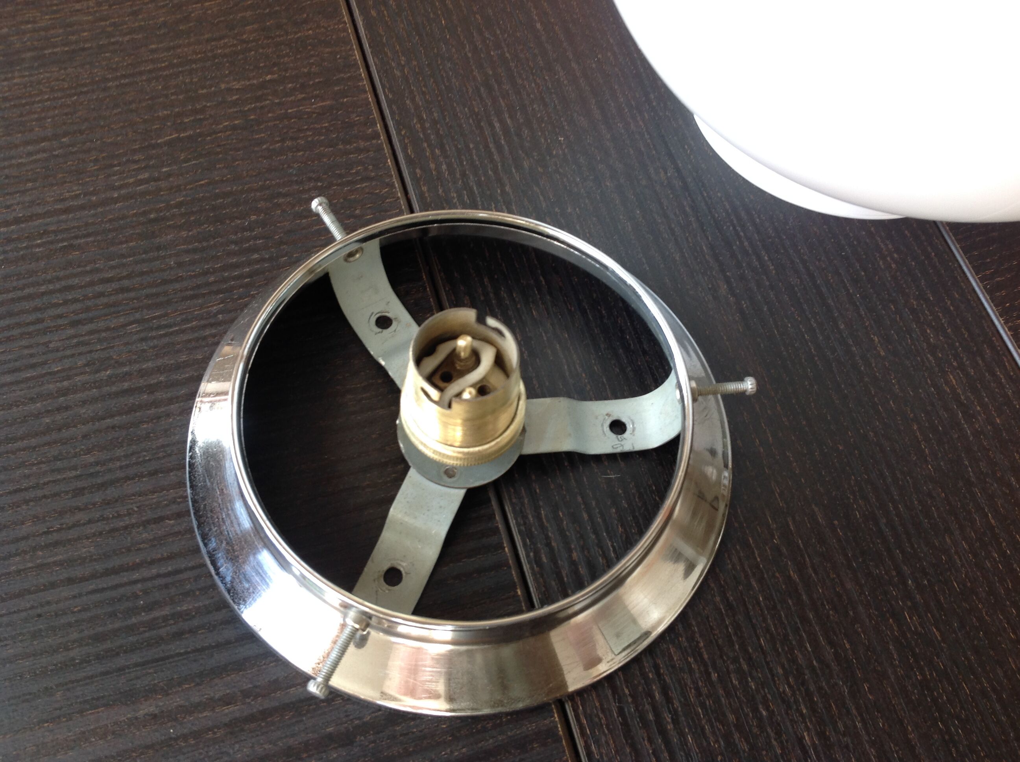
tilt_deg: -63.7
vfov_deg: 40.6
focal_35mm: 35
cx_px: 510
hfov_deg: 52.7
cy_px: 381
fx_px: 1030
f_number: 2.4
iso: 50
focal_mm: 4.28
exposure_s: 1/24
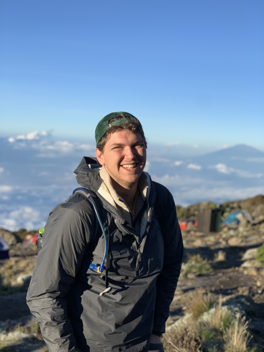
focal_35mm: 52
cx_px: 132
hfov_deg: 28.0
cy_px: 176
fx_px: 529
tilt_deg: -5.0
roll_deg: -3.9
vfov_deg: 36.8
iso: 16
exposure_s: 1/773
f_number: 2.4
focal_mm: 6
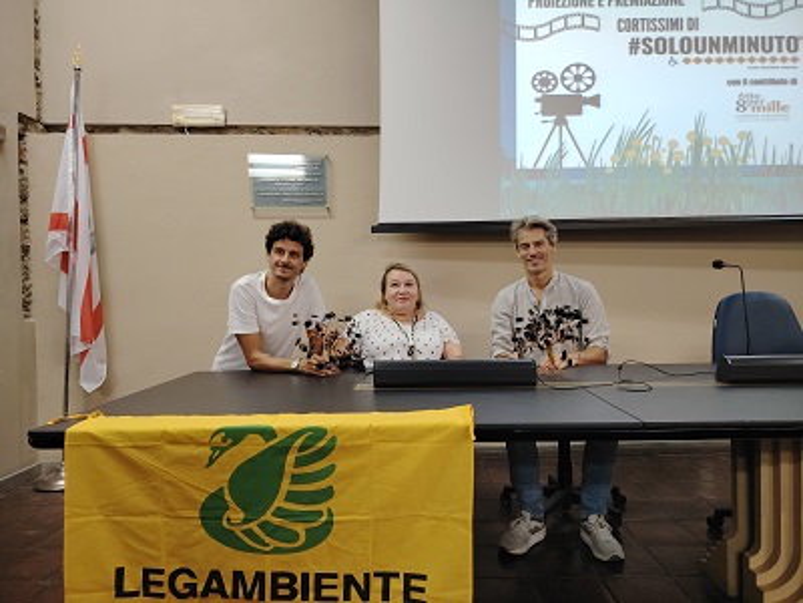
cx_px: 402
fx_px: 557
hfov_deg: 71.6
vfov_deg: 56.8
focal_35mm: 24
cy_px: 302
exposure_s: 1/33.3
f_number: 1.75
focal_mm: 5.25
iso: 634
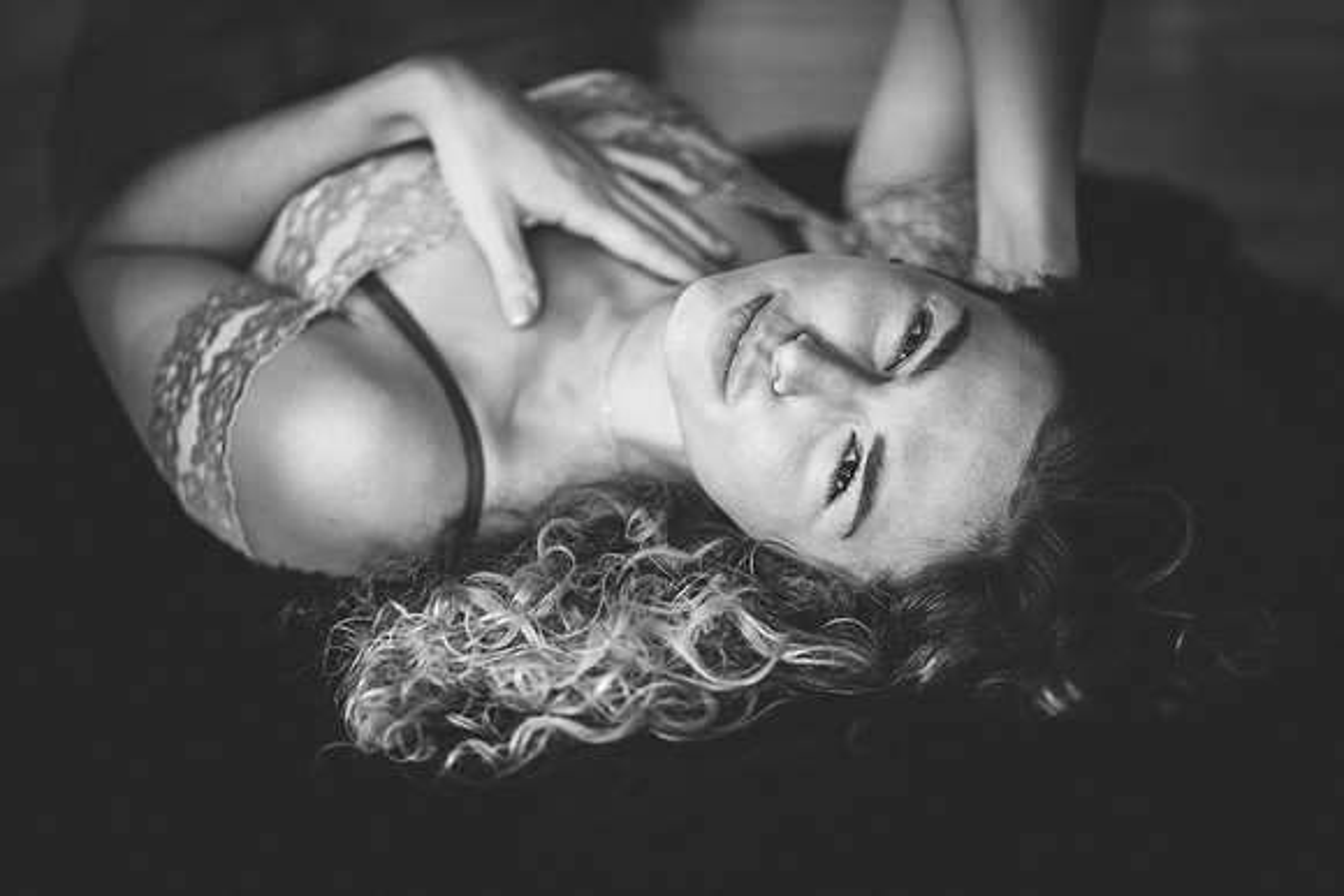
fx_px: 3174
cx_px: 672
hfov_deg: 23.9
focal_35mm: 85
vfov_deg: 16.1
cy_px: 448
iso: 500
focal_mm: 85
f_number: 1.8
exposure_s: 1/200
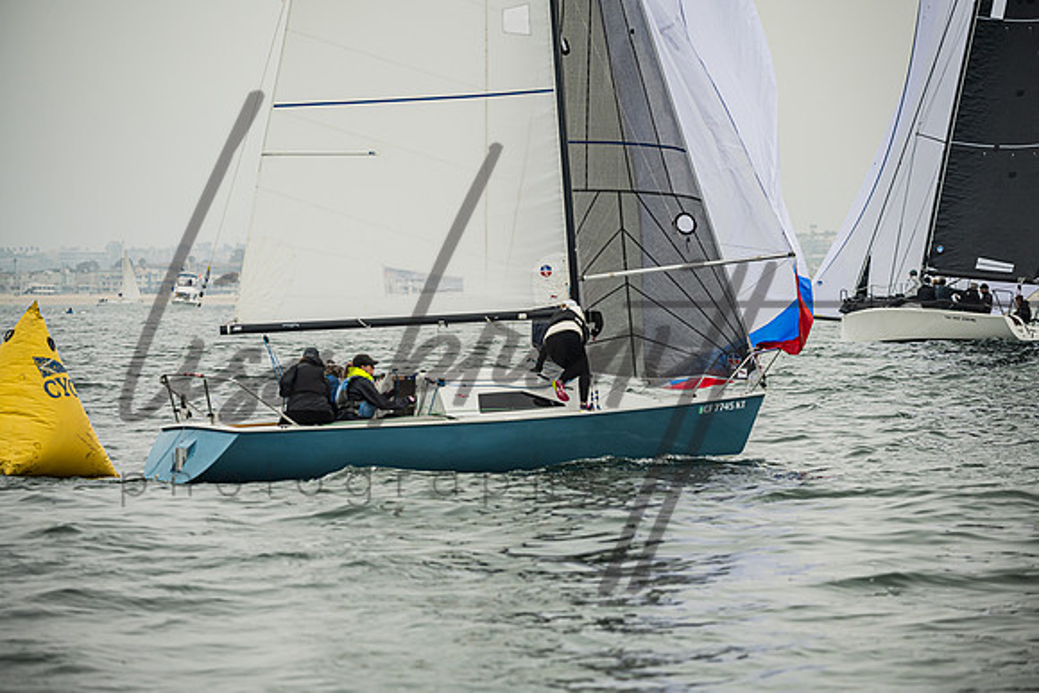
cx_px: 520
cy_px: 346
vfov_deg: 6.7
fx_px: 5936
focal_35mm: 206
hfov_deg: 10.0
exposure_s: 1/4000
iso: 280
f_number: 5
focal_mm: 200
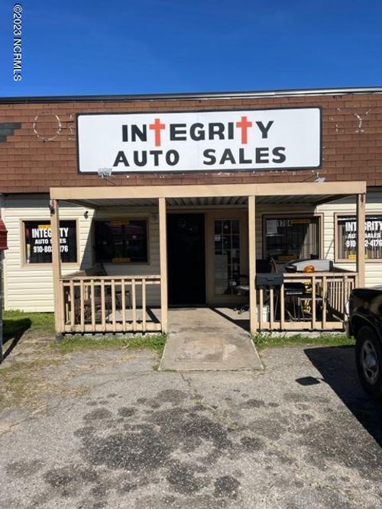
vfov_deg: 67.3
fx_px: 383
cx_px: 191
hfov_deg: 53.0
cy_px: 254
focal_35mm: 26
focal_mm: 4.2
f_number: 1.6
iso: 32
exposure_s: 1/5556
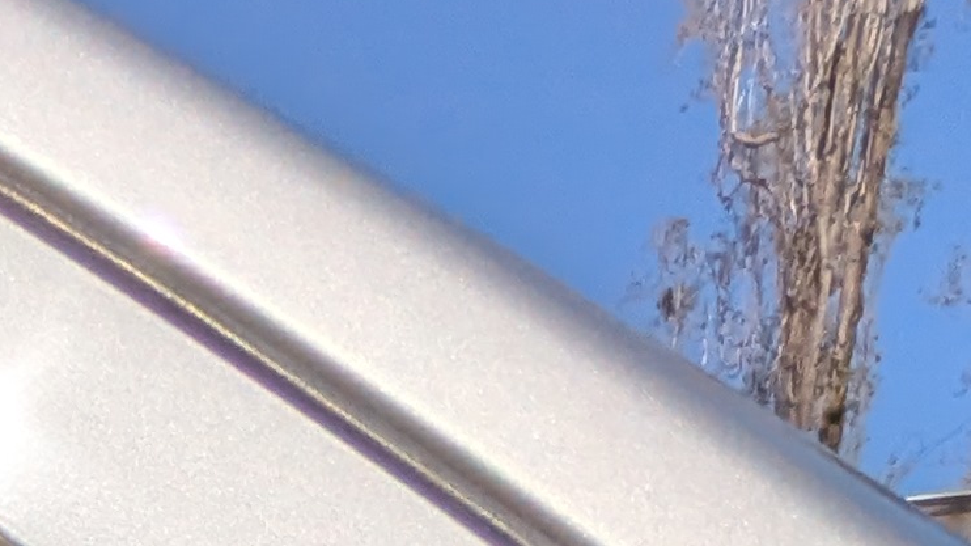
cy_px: 2380
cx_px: -516
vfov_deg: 7.3
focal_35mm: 96
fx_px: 2471
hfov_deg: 19.2
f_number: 2.2
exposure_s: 1/5988
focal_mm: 2.35
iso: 43
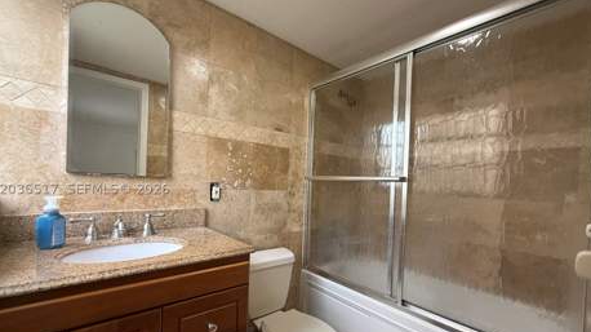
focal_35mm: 16
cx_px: 288
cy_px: 189
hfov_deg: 99.4
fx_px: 251
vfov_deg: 66.7
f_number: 2.2
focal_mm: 2.22
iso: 125
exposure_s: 1/99
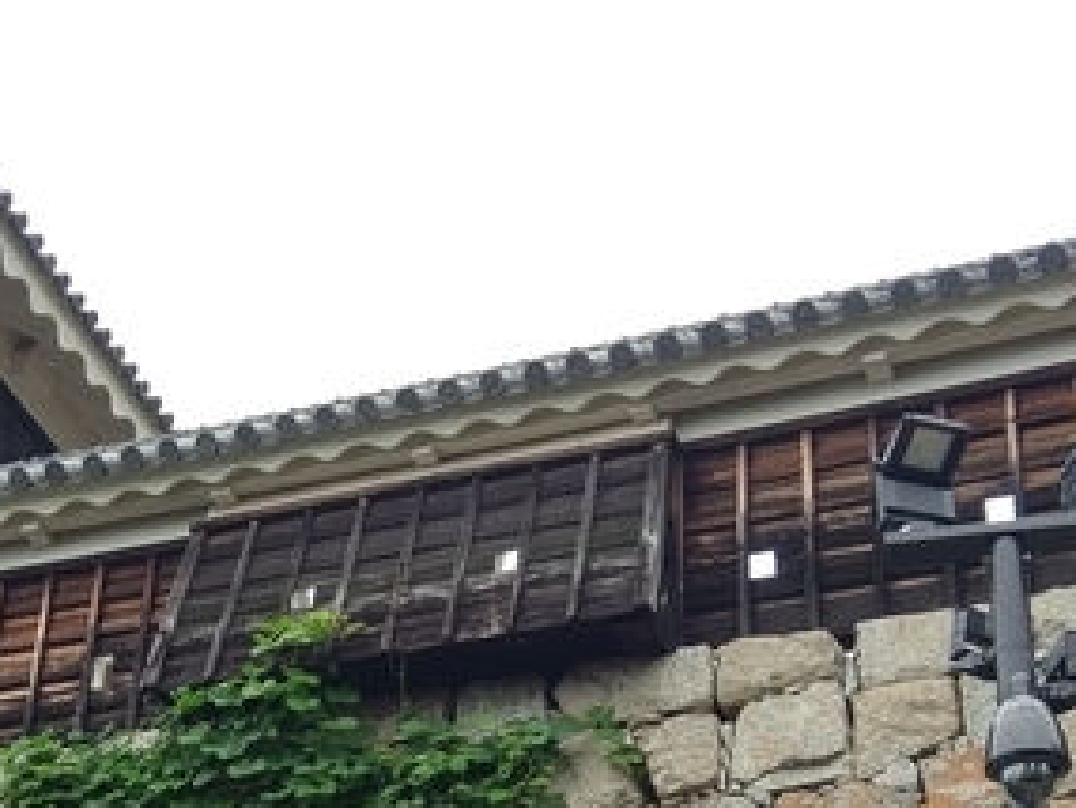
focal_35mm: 73
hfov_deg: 26.6
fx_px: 2270
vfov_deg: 19.8
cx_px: 412
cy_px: 748
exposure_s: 1/906
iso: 100
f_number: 1.8
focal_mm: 4.58
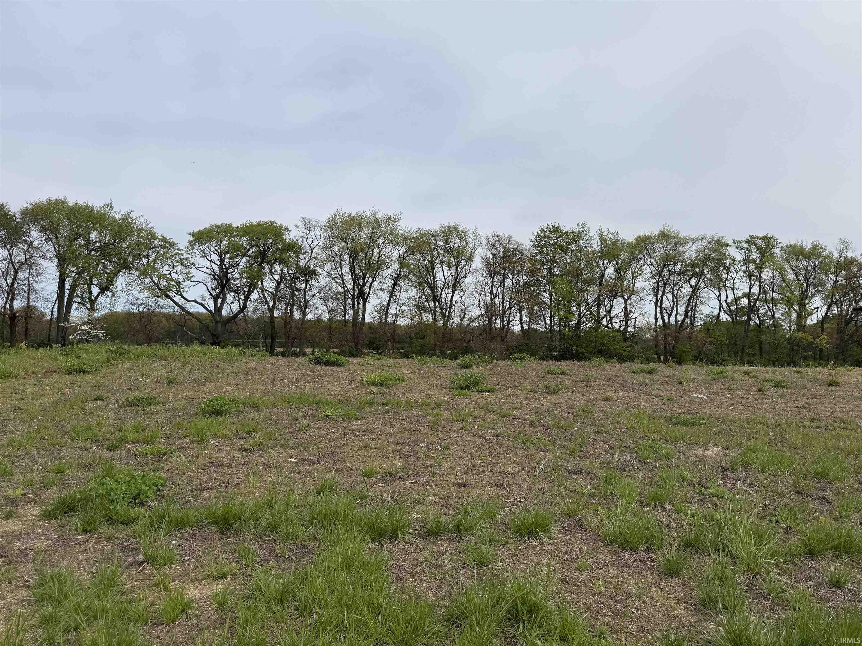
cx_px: 431
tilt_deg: +2.0
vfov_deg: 56.8
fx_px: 598
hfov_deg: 71.6
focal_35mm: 24
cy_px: 323
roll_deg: -0.7
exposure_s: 1/6711
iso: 80
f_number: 1.78
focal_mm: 6.76
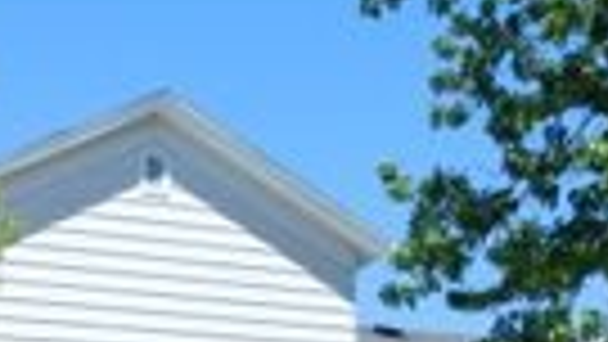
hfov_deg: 21.8
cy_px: 560
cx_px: 167
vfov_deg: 11.8
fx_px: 1564
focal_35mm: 97
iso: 125
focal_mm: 4.3
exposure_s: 1/1250
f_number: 3.3
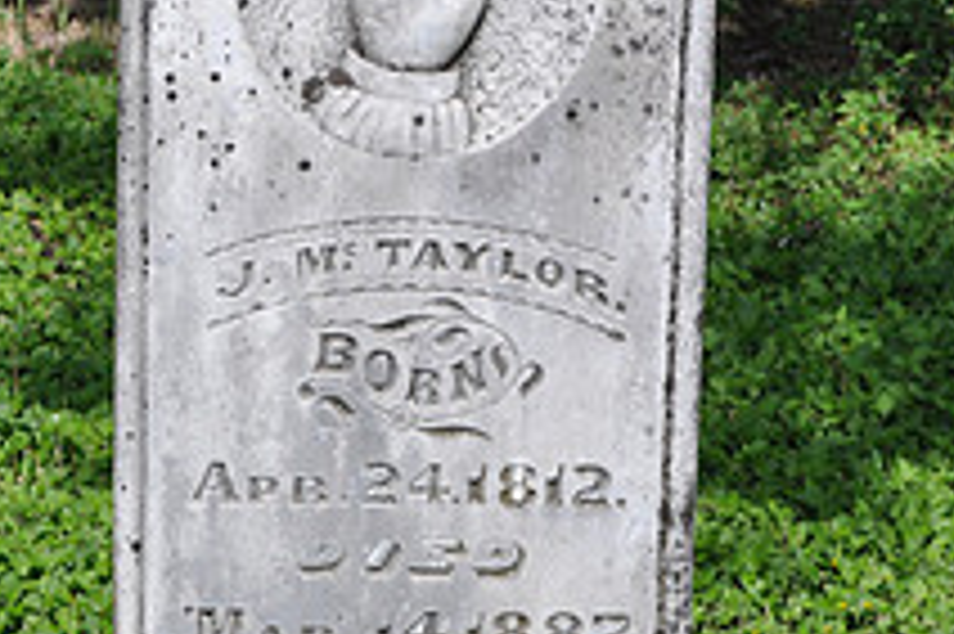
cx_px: 166
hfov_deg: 10.0
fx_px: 5428
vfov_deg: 6.7
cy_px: 339
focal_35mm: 205
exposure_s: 1/125
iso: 200
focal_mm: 50
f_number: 10
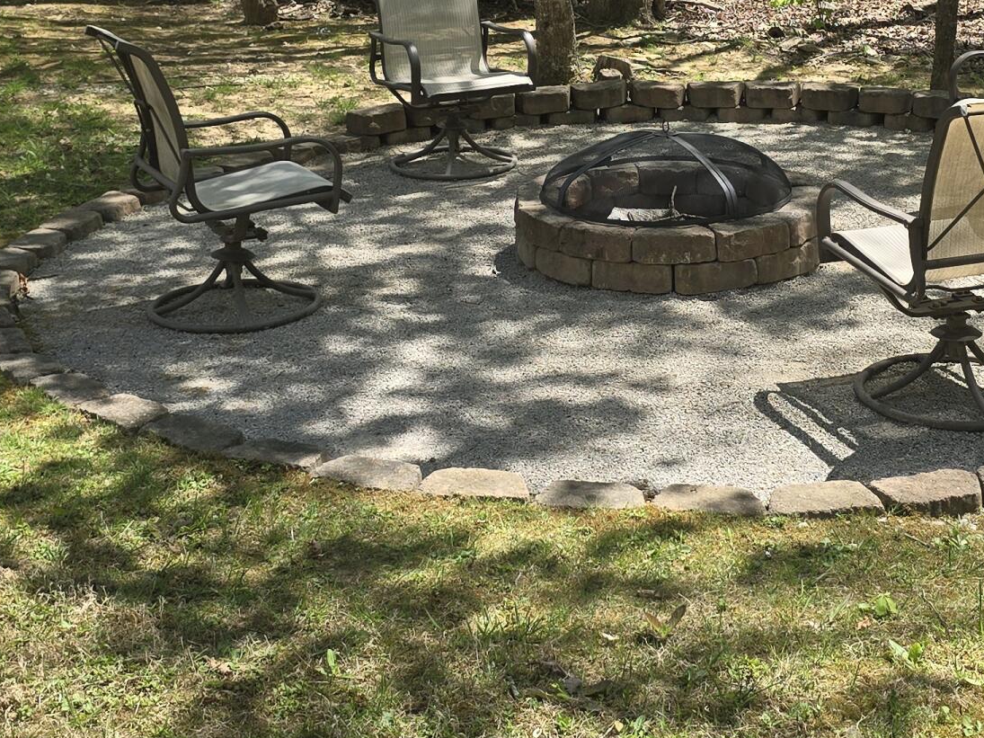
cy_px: 118
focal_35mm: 63
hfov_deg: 30.6
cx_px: 601
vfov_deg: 22.9
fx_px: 1791
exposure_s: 1/379
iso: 12
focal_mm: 6.3
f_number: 1.7
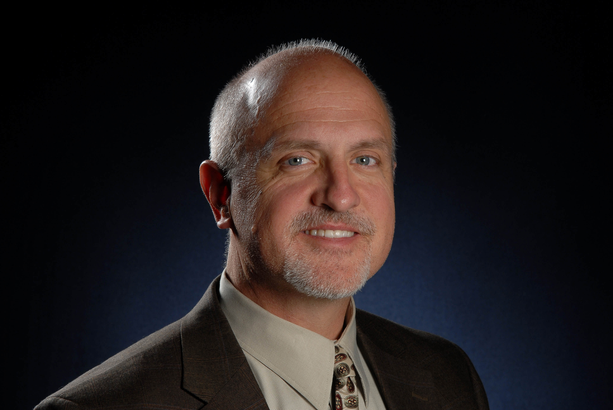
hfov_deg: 10.1
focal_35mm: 202
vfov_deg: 6.8
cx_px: 306
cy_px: 205
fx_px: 3452
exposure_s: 1/125
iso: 125
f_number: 11
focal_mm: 135
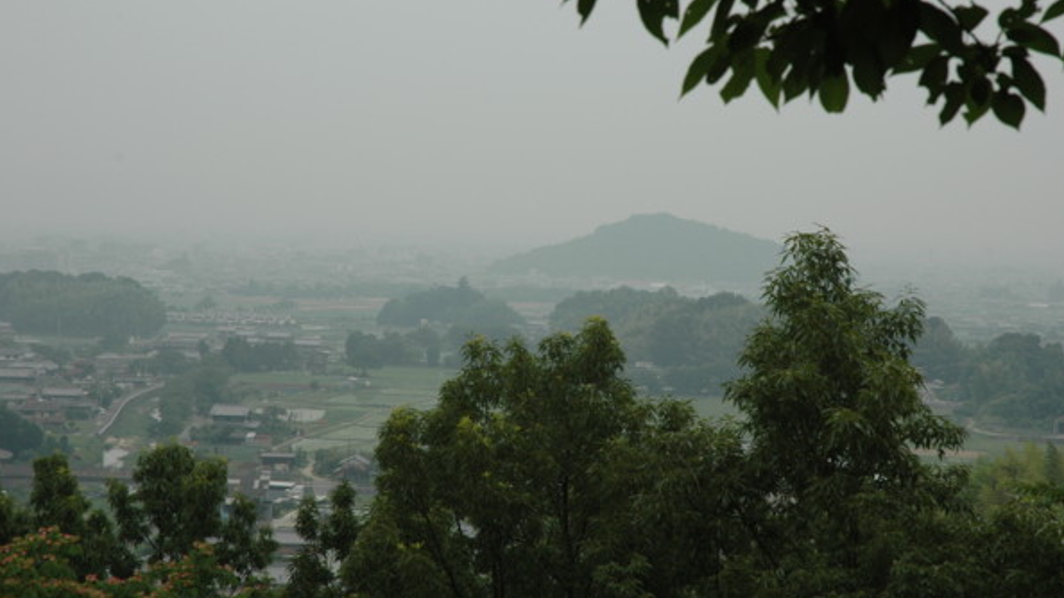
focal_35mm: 111
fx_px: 3131
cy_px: 261
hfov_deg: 19.3
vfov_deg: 10.9
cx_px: 536
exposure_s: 1/400
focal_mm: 70
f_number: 10
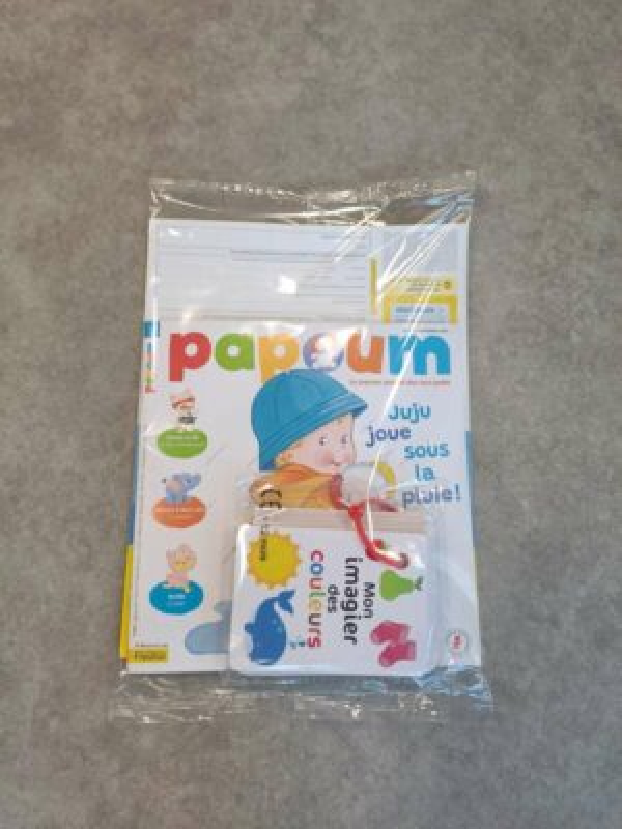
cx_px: 311
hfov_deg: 54.9
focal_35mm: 25
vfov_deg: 69.4
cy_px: 414
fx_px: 599
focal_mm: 4.65
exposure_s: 1/50
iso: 64
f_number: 1.8
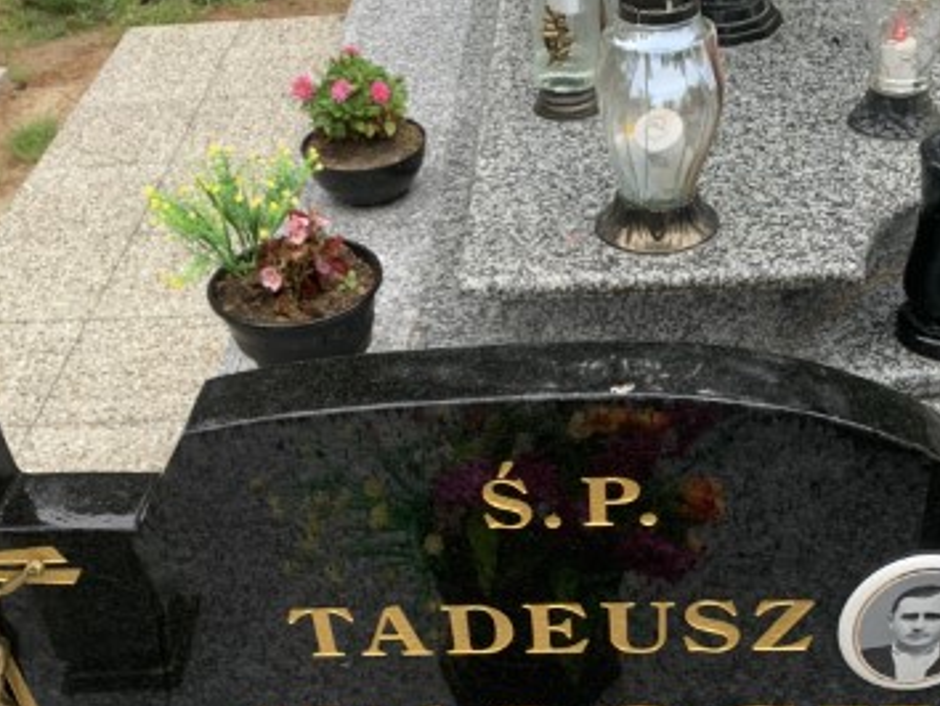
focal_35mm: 47
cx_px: 481
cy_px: 507
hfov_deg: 40.4
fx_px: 1277
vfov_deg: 30.5
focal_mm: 4.25
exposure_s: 1/68
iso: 100
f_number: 1.8
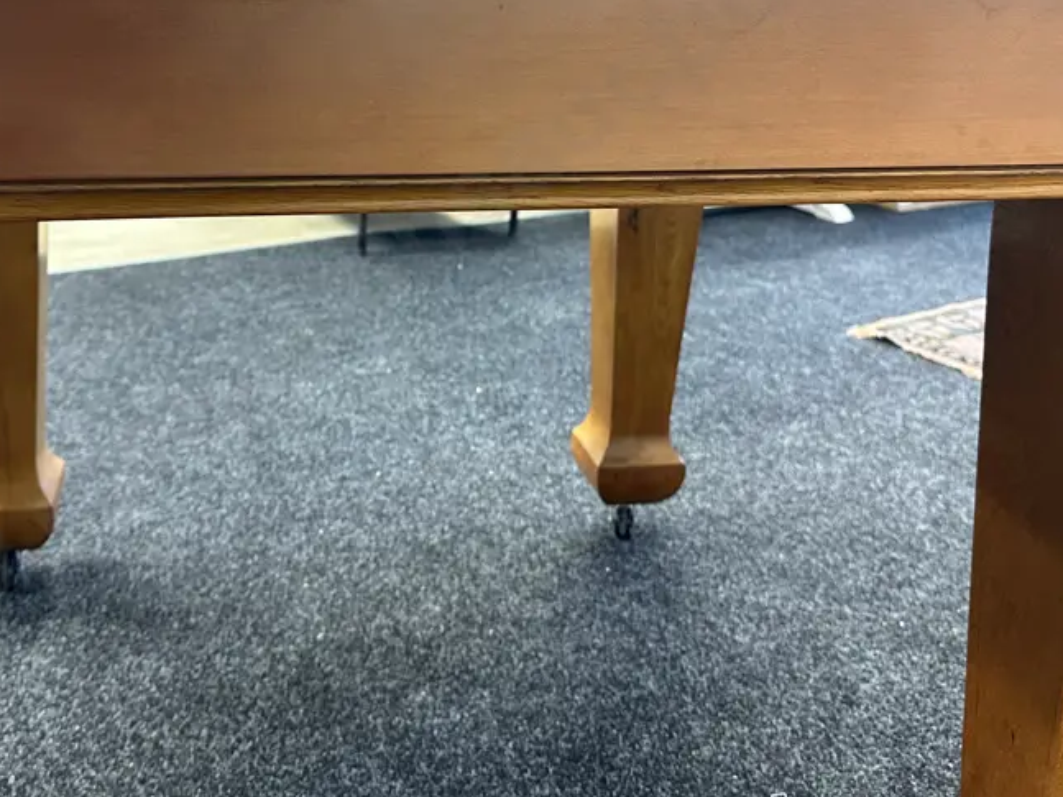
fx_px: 1167
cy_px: 210
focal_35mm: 38
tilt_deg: -13.7
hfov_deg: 48.9
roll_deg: -1.5
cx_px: 462
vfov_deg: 36.9
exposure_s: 1/50
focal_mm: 6.86
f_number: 1.78
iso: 400
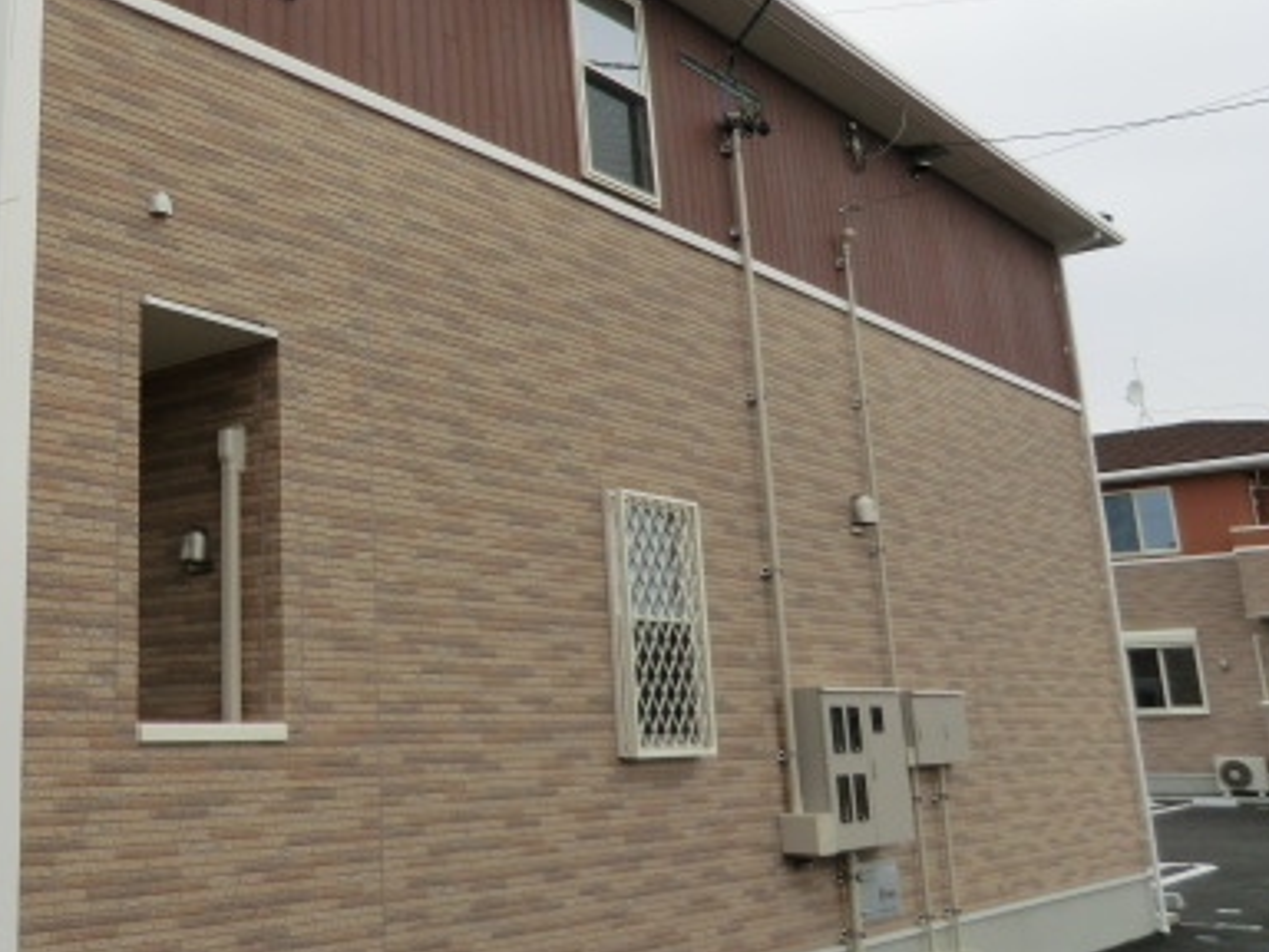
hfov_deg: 44.6
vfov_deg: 35.7
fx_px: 1466
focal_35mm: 40
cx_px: 258
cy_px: 350
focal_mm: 4.3
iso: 80
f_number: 3.2
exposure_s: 1/160
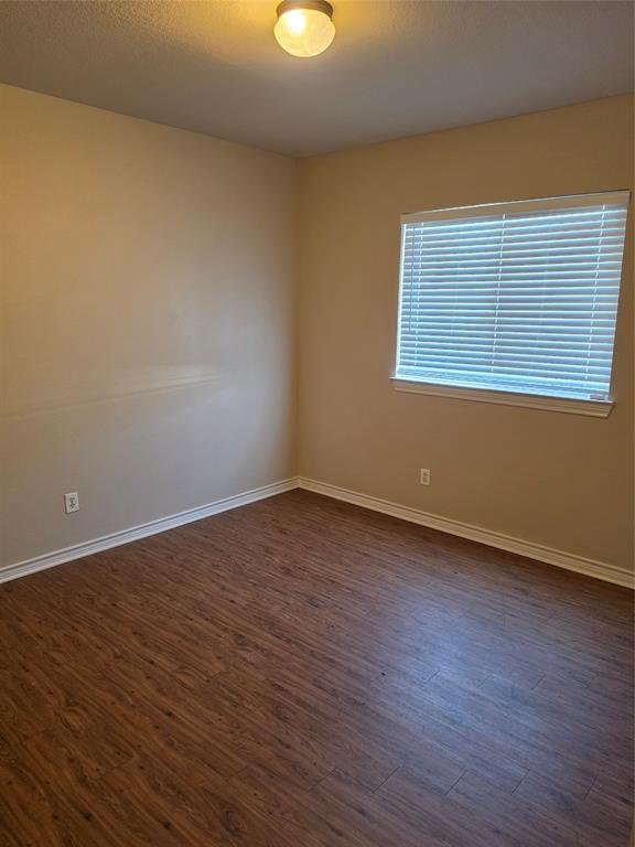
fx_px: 563
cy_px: 424
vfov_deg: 73.9
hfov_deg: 58.9
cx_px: 318
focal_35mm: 23
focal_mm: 6.5
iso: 320
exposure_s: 1/120
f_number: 1.4
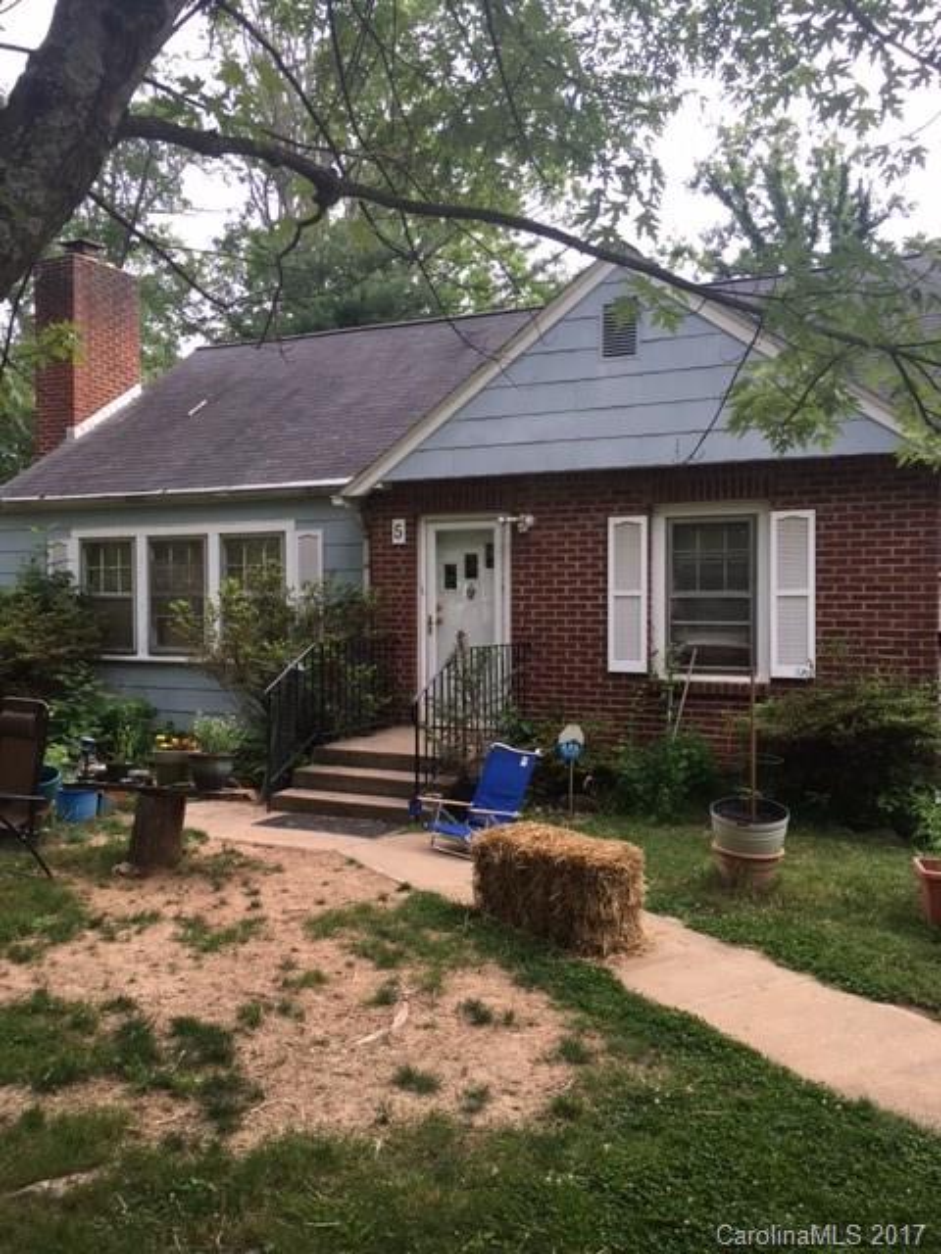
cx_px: 470
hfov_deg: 48.2
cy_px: 627
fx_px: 1051
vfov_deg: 61.7
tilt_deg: +0.8
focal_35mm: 29
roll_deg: +0.6
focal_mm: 4.15
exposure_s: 1/220
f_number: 2.2
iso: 25
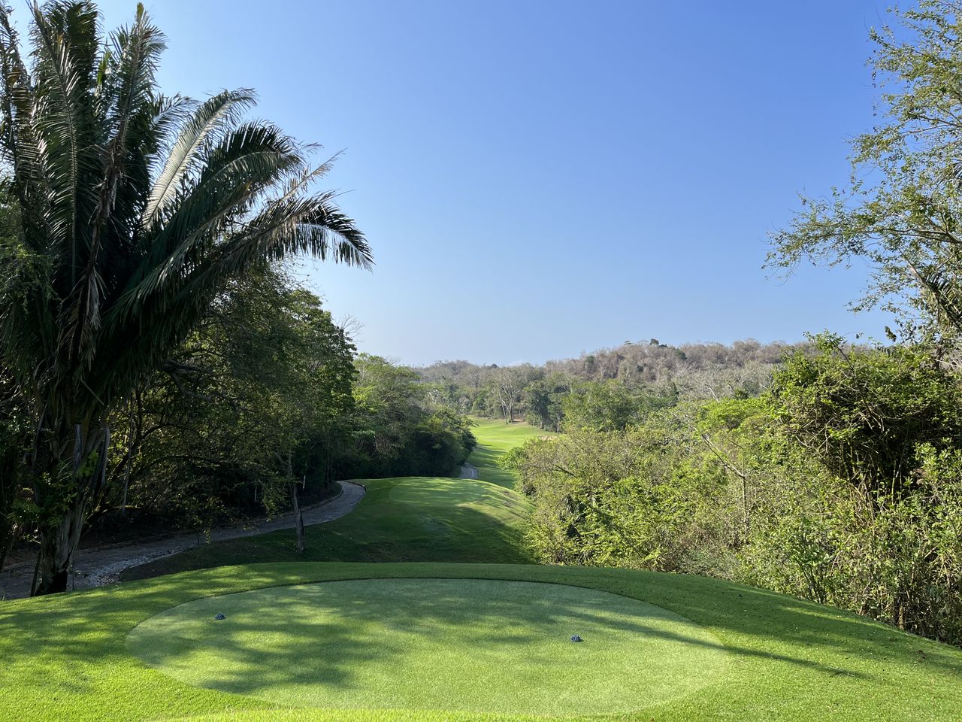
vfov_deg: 53.1
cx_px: 481
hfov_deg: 67.3
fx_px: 723
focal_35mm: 26
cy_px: 361
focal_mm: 5.1
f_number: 1.6
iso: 50
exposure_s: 1/2688
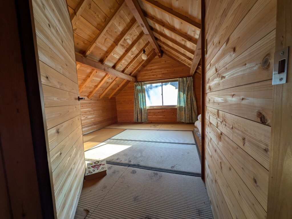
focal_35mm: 14
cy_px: 110
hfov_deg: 102.1
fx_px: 118
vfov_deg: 85.7
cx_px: 146
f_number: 2.2
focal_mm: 1.83
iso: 53
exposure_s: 1/105
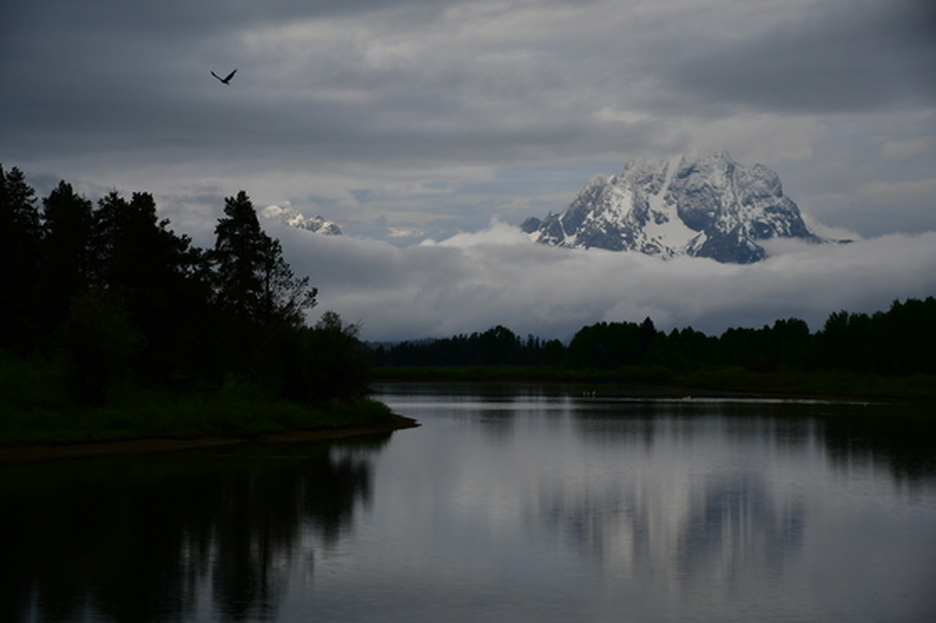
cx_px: 468
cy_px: 312
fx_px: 2417
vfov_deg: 14.7
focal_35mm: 93
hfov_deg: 21.9
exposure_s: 1/500
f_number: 5
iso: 200
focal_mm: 62
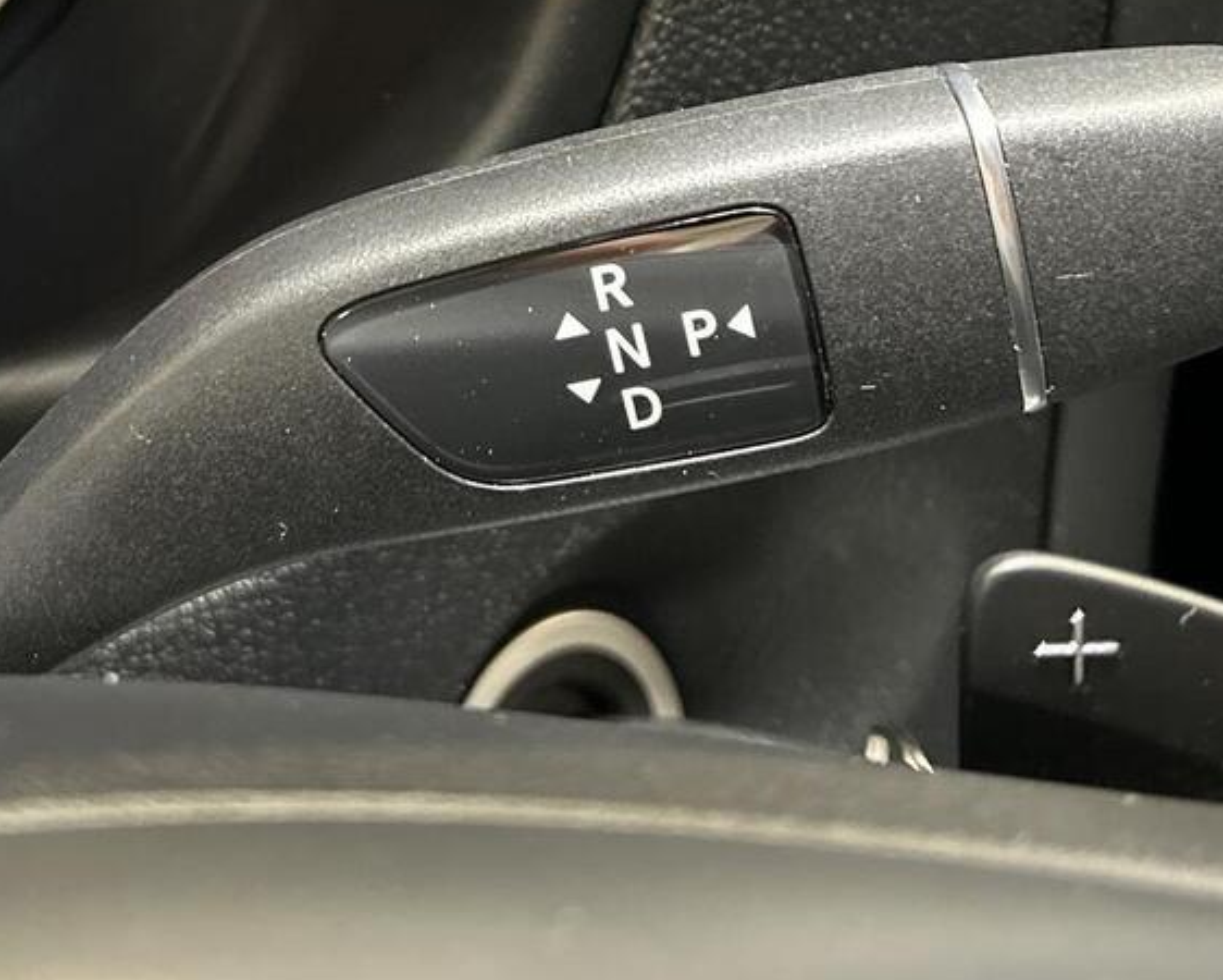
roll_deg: -5.6
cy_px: -72
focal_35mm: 65
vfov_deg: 22.3
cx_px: 337
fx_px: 2354
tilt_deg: -38.7
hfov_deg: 28.8
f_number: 1.5
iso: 640
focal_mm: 5.7
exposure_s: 1/33
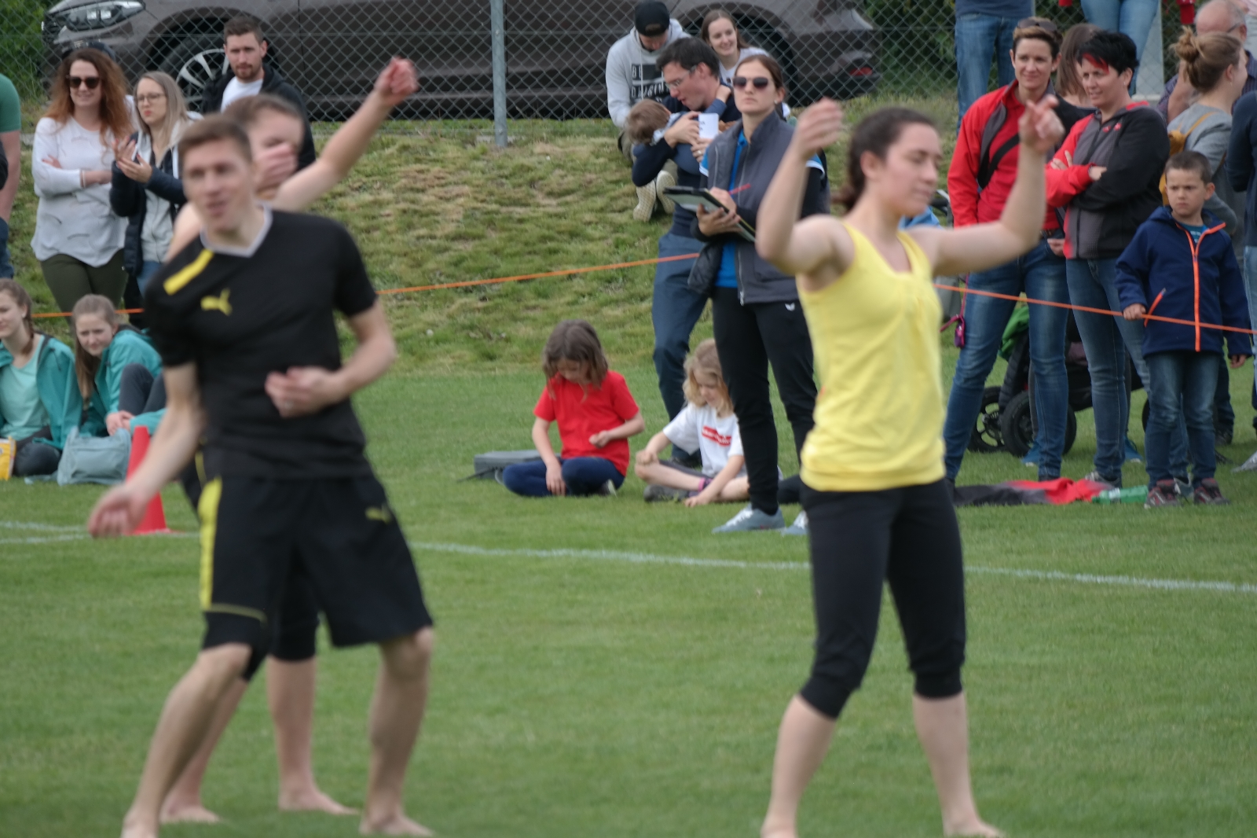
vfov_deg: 4.5
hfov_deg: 6.7
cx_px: 628
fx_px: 10751
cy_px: 419
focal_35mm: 308
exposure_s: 1/250
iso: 200
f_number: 5.6
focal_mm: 200
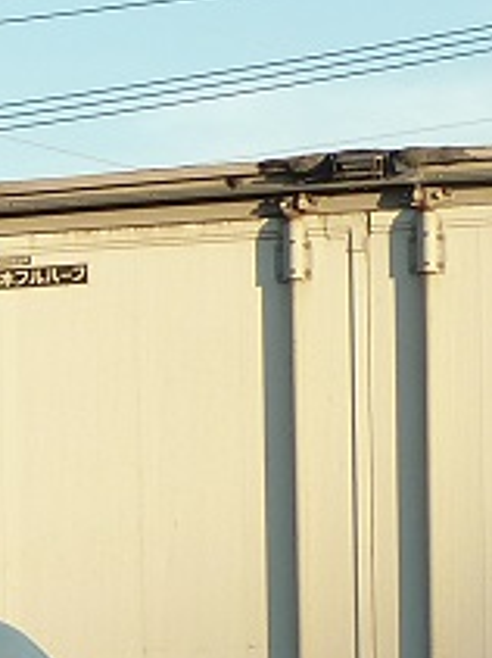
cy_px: 992
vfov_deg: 8.1
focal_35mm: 239
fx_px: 4534
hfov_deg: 5.6
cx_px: -1274
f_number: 4
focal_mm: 6.9
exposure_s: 1/125
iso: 125
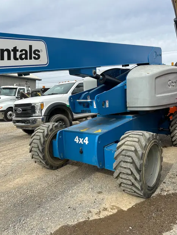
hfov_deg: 46.8
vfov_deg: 59.9
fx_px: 204
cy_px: 118
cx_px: 86
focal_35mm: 30
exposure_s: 1/2632
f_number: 1.5
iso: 50
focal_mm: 5.7
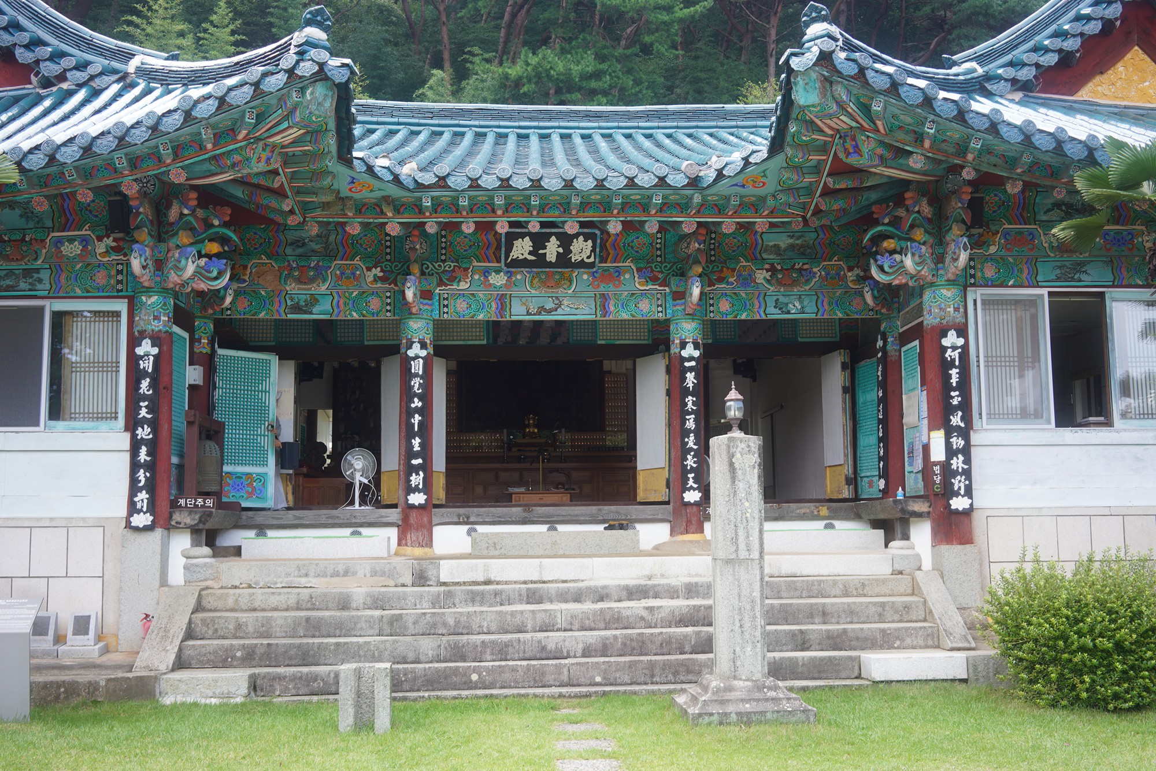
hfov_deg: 54.4
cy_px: 386
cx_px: 578
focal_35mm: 35
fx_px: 1124
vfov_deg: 37.9
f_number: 5.6
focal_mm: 35
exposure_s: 1/100
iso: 200
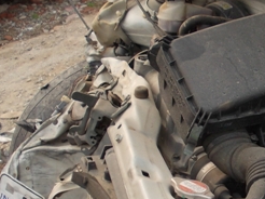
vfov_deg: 14.8
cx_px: 266
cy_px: 161
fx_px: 757
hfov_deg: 19.3
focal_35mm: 99
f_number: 3.1
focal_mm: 5.3
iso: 80
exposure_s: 1/200
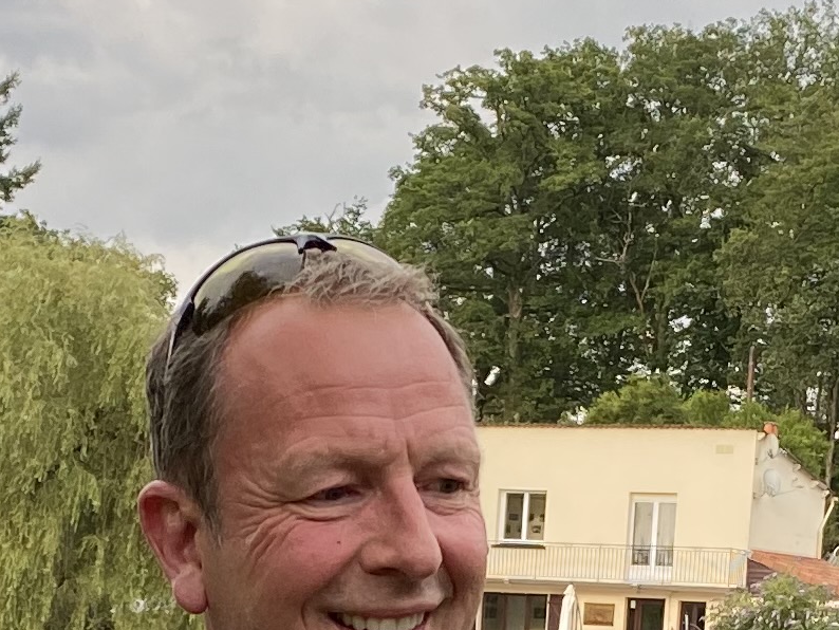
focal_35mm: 132
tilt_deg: -4.5
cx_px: 387
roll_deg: -3.5
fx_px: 3200
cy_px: 913
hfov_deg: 14.9
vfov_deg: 10.9
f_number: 1.8
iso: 32
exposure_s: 1/285
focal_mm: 4.25
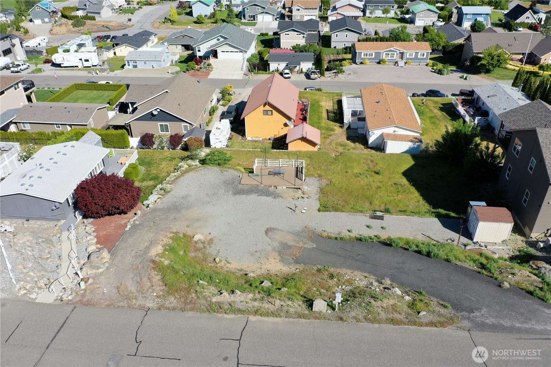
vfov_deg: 46.4
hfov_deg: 65.5
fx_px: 428
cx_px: 276
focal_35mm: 28
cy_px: 184
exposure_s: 1/500
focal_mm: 10.26
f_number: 5.6
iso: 100
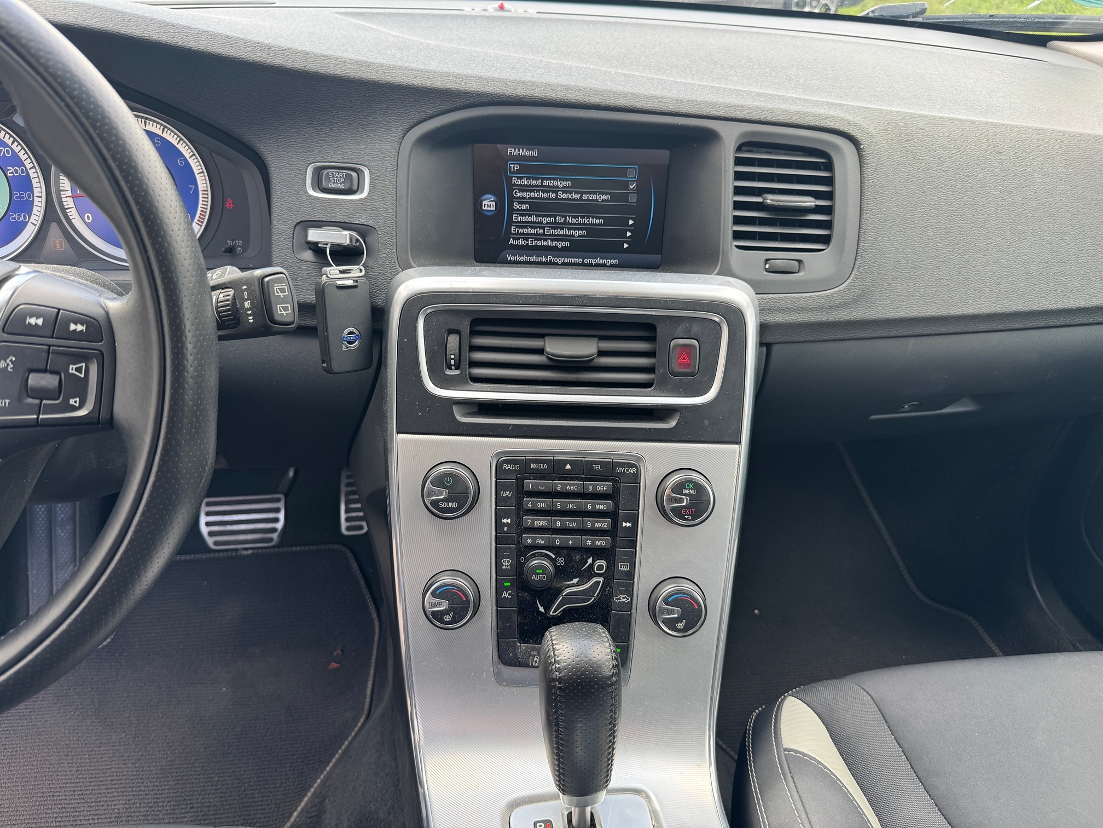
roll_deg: -1.8
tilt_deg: -31.6
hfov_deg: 71.6
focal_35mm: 24
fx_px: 765
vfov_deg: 56.8
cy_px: 414
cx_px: 552
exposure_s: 1/121
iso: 64
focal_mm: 6.76
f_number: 1.78
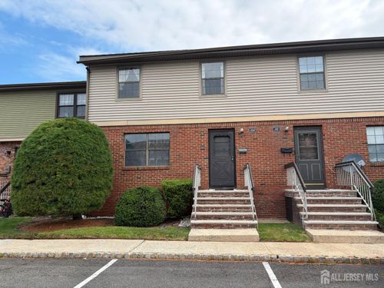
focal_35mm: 26
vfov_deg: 53.1
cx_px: 192
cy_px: 144
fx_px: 288
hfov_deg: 67.3
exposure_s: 1/1626
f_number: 1.6
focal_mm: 5.96
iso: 64
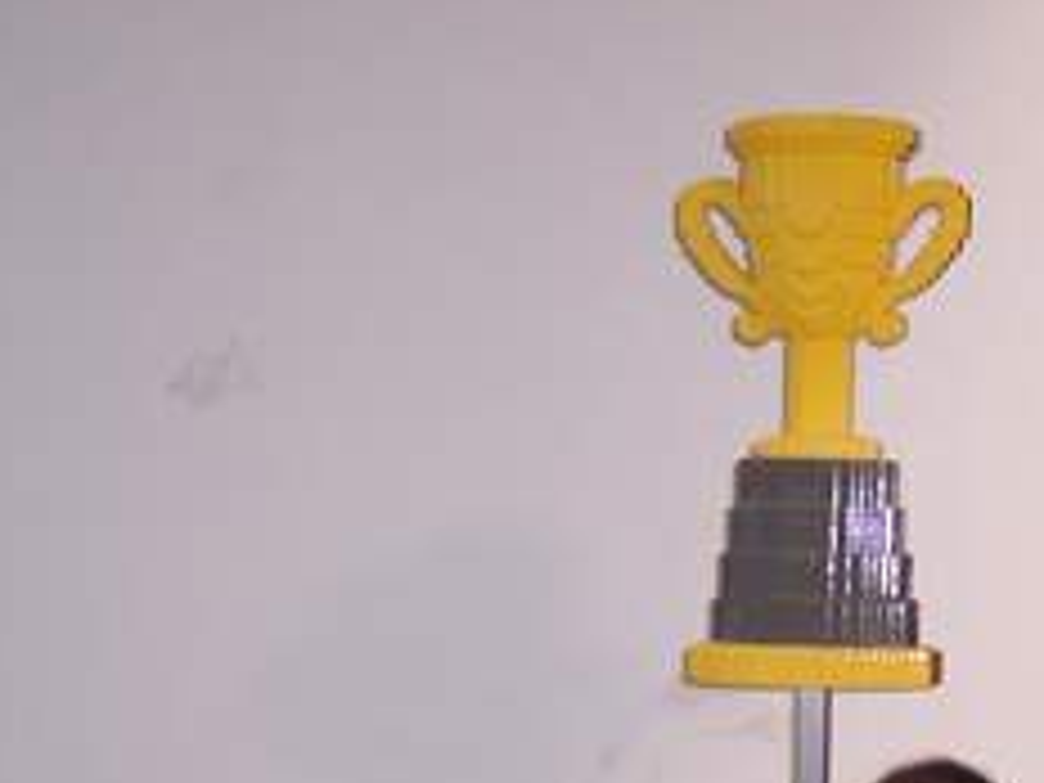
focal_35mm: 105
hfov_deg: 18.5
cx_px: 914
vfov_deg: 13.8
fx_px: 3167
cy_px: 886
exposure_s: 1/30
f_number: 2.8
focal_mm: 8
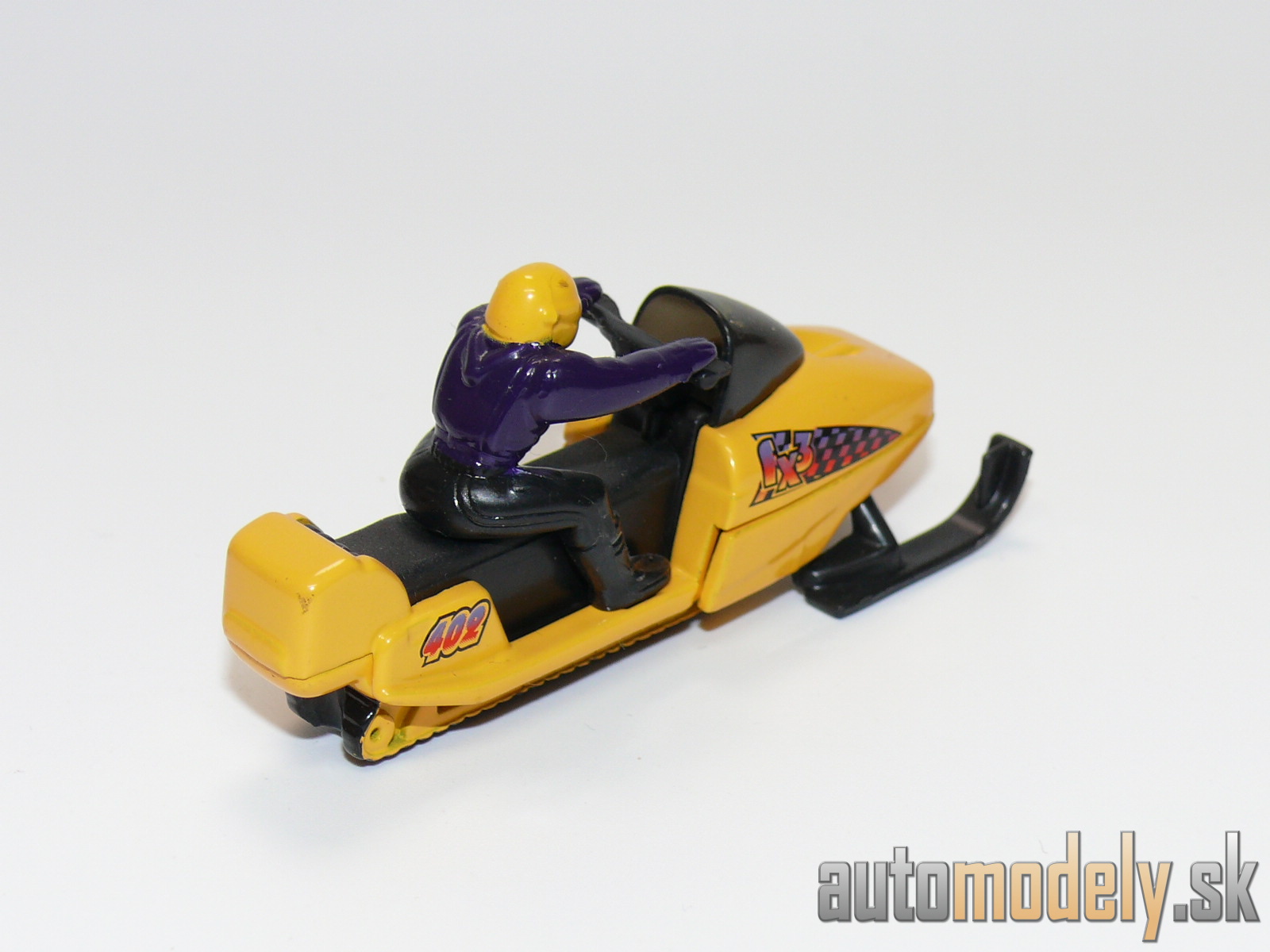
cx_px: 635
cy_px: 476
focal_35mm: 89
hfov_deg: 22.0
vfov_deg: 16.6
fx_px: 3265
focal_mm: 12.5
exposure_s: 1/30
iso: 100
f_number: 4
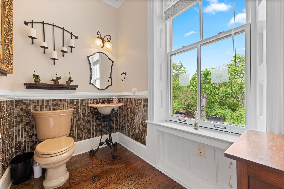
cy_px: 94
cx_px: 142
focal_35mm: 14
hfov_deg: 104.3
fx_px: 110
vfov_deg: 81.2
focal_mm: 14
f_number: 8
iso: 800
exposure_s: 1/30
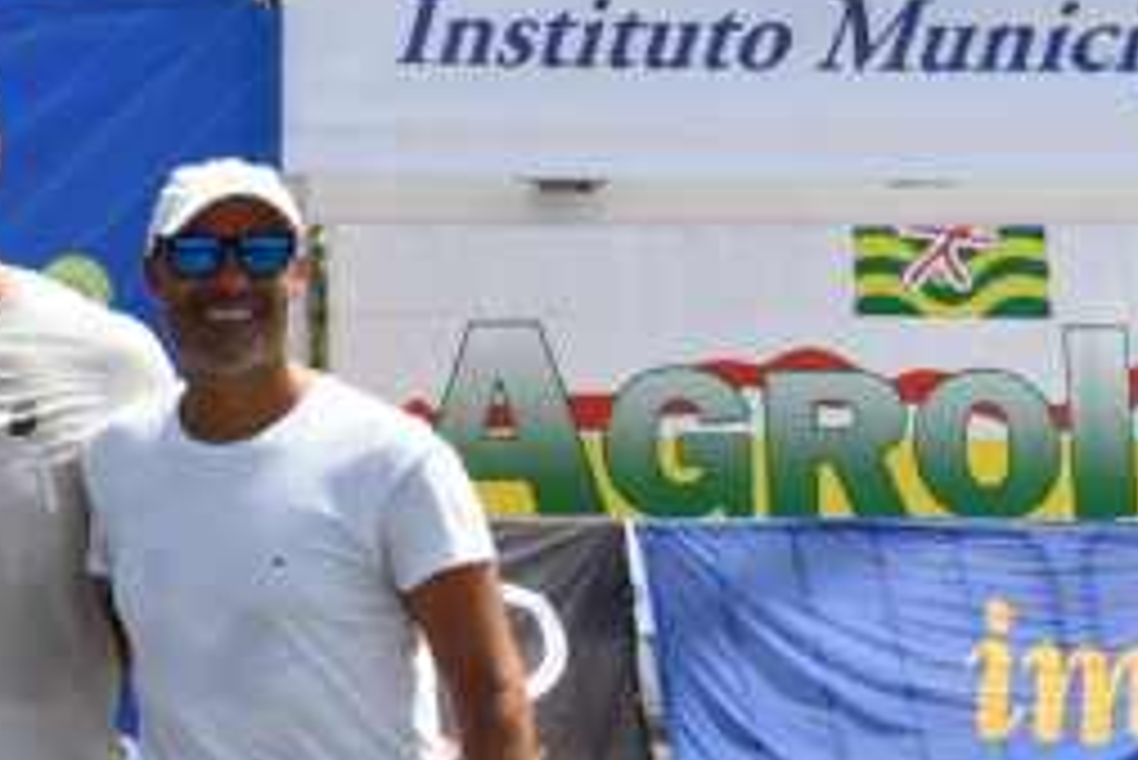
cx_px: -972
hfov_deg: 10.5
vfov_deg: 7.6
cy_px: 393
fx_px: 5756
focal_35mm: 182
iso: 100
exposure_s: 1/320
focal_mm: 30
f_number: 9
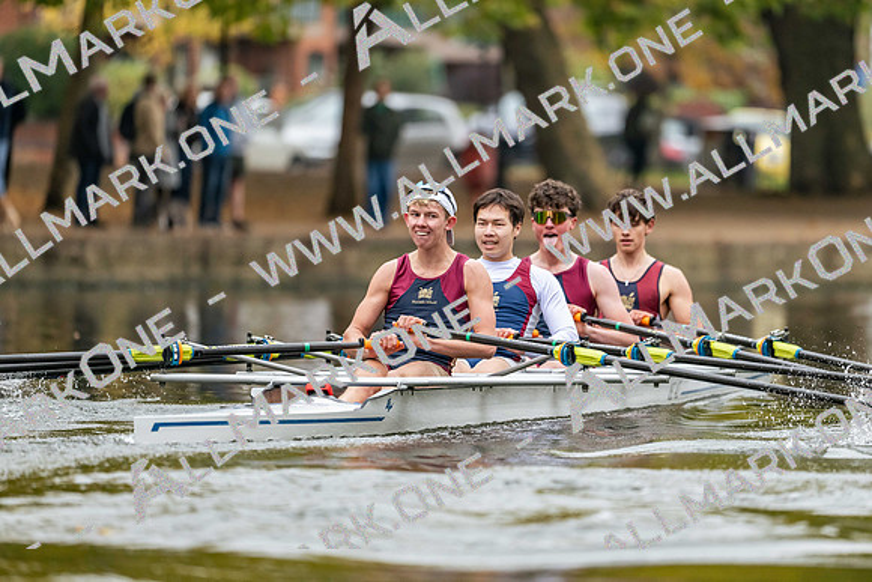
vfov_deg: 3.4
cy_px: 291
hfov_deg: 5.2
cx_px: 436
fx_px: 9691
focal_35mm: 400
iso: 2200
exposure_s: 1/2500
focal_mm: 400
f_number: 4.5
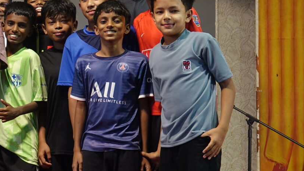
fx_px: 1080
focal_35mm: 134
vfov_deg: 9.1
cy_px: 76
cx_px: -75
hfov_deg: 15.4
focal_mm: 15.17
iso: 400
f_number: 3.2
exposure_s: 1/50
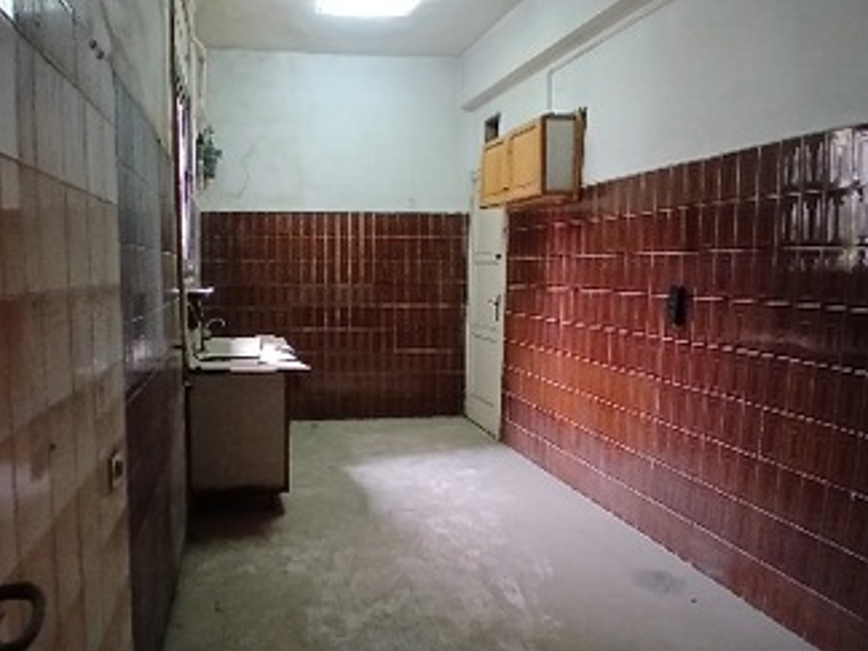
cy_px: 328
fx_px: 602
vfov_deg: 56.8
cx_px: 297
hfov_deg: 69.8
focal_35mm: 24
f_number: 2.2
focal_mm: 1.4
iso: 500
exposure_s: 1/24
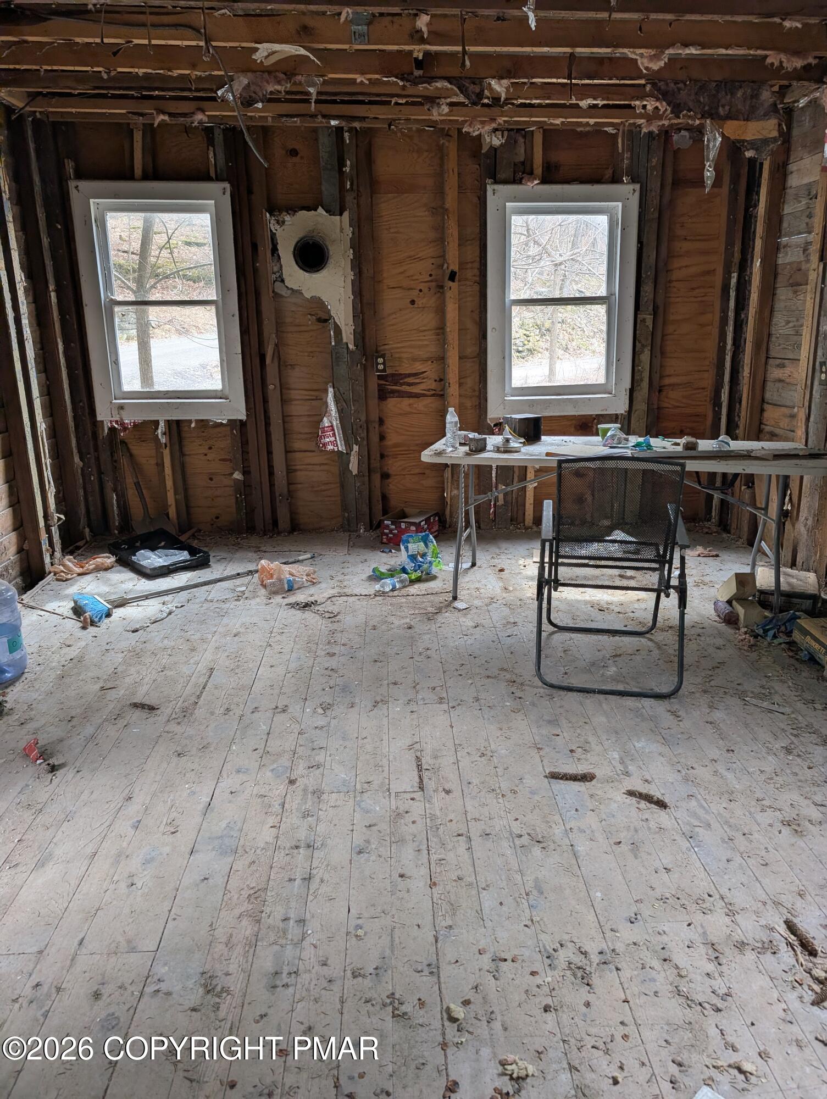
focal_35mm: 24
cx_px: 414
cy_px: 550
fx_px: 763
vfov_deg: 71.5
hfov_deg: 56.9
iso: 45
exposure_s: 1/77.4
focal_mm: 6.9
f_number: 1.68
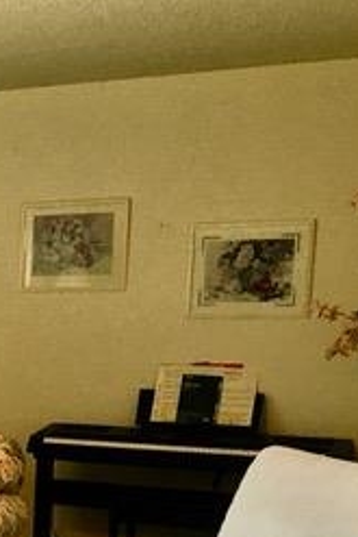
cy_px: 500
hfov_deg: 15.6
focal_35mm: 78
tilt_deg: -8.5
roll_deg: -0.5
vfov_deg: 25.1
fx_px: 1162
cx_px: -239
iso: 32
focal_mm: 4.15
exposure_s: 1/15
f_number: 2.2
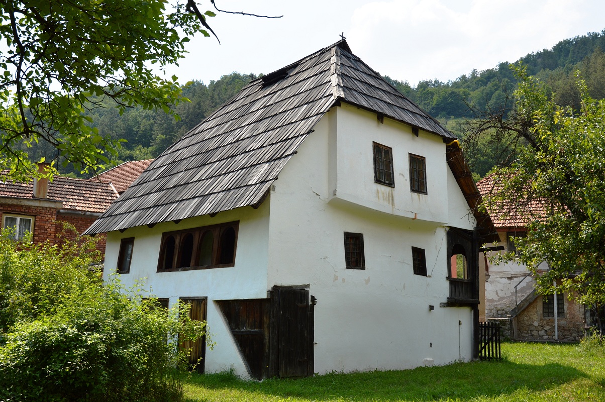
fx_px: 630
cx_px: 302
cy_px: 201
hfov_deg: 51.3
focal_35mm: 38
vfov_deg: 35.4
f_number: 8
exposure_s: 1/250
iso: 100
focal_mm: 25
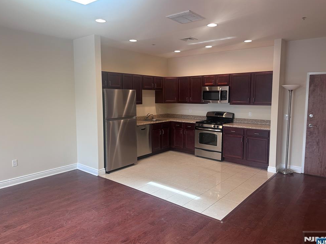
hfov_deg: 69.4
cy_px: 120
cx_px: 166
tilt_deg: -5.6
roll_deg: -0.7
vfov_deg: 54.9
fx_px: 235
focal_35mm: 25
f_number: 1.78
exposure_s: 1/120
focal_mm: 6.86
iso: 160
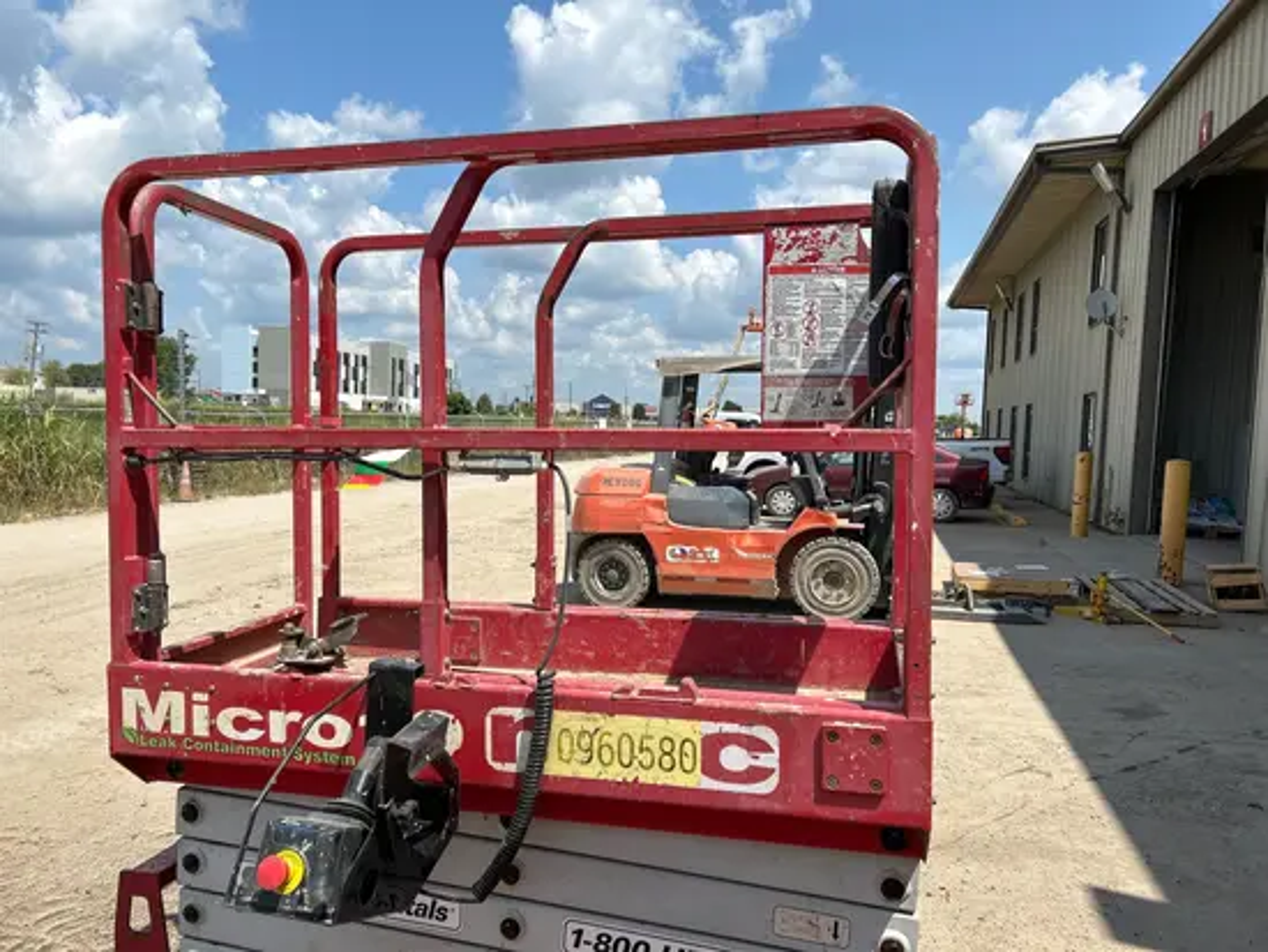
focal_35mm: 26
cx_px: 634
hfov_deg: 67.3
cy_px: 476
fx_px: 953
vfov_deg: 53.1
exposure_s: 1/5319
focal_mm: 5.7
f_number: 1.5
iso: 50
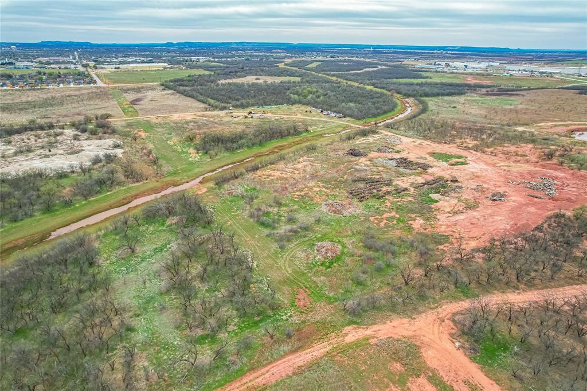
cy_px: 196
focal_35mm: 22
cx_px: 294
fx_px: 359
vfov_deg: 57.2
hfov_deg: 78.6
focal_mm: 8.38
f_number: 2.8
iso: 100
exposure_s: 1/1000
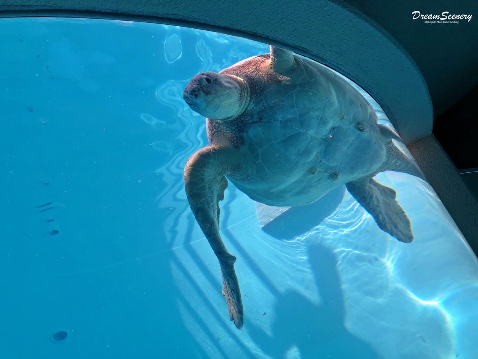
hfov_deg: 63.4
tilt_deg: +27.6
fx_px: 387
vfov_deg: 49.7
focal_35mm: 28
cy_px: 180
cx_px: 239
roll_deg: +17.9
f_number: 1.8
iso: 20
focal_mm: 3.99
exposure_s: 1/941
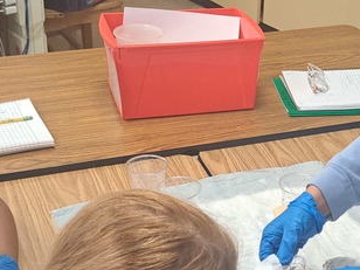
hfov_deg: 24.8
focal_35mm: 78
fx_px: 811
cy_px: 150
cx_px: 251
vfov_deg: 18.9
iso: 160
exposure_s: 1/60
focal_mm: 5.23
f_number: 1.8
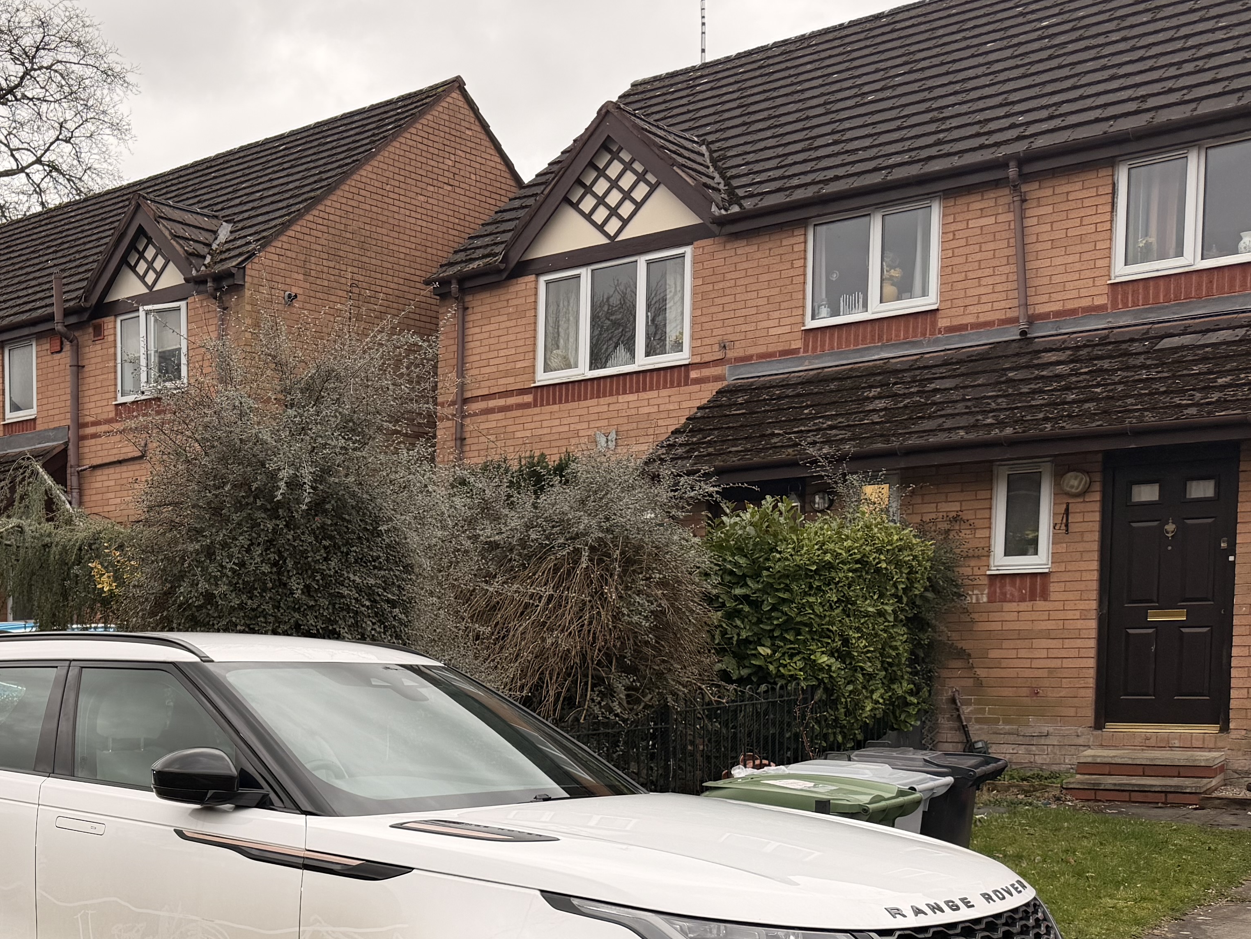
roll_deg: +0.9
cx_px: 81
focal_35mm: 45
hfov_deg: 38.6
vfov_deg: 31.1
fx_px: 1626
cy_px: 793
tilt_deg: -4.8
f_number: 1.78
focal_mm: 6.76
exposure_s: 1/170
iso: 80
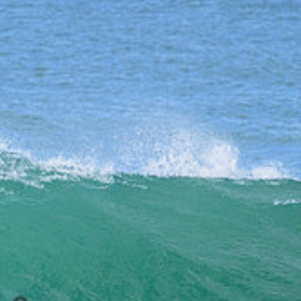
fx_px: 23306
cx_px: 0
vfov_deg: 0.7
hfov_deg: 0.7
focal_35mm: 2369
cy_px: 309
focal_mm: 800
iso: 2200
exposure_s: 1/2000
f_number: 11
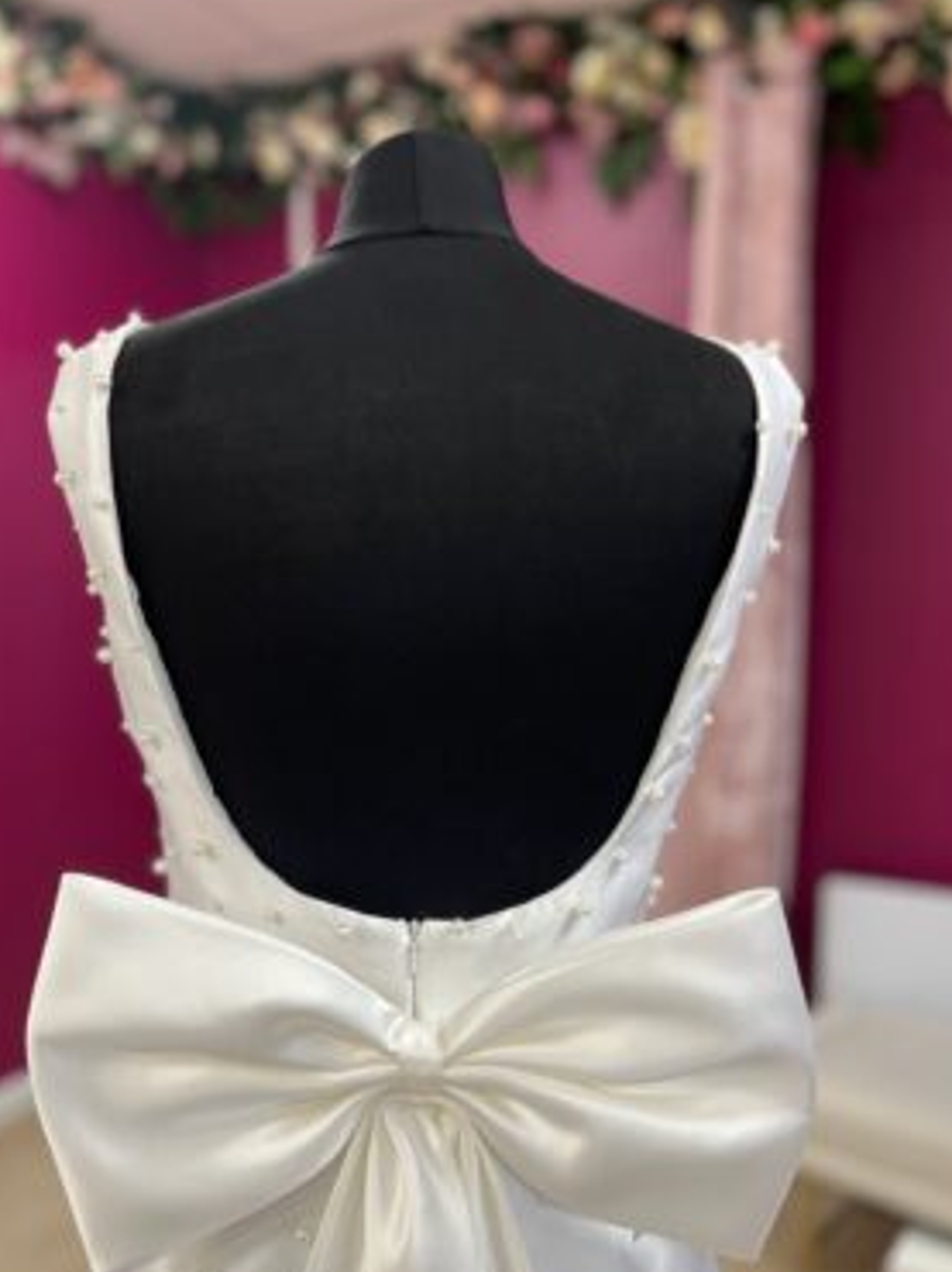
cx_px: 416
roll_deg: +1.4
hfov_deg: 46.6
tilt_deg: -6.8
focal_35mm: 30
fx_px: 1101
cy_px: 682
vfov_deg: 59.9
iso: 80
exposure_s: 1/50
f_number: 1.6
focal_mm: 5.1
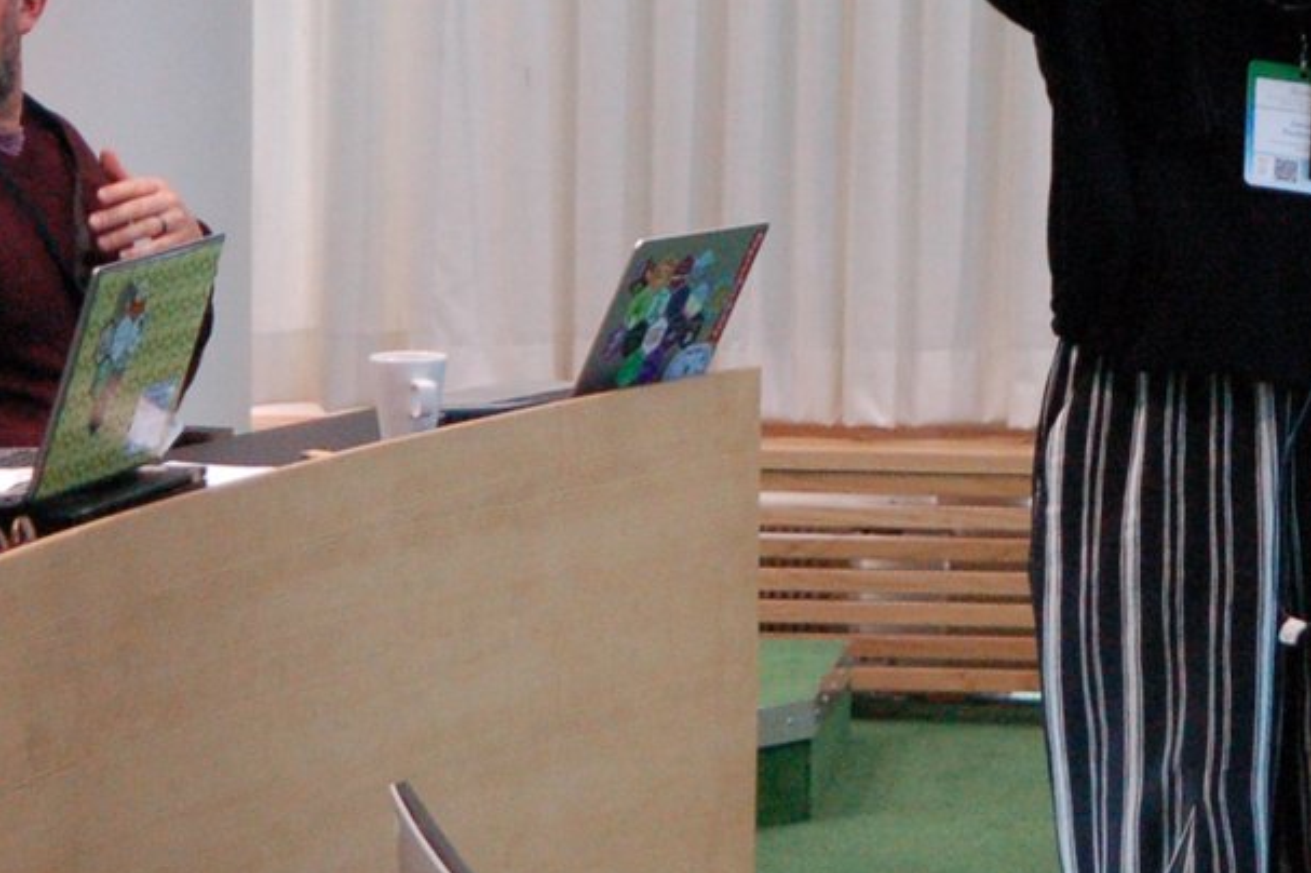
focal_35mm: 247
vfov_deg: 5.5
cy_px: 37
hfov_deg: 8.3
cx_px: 1499
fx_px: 8990
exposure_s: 1/125
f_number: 3.5
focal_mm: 50
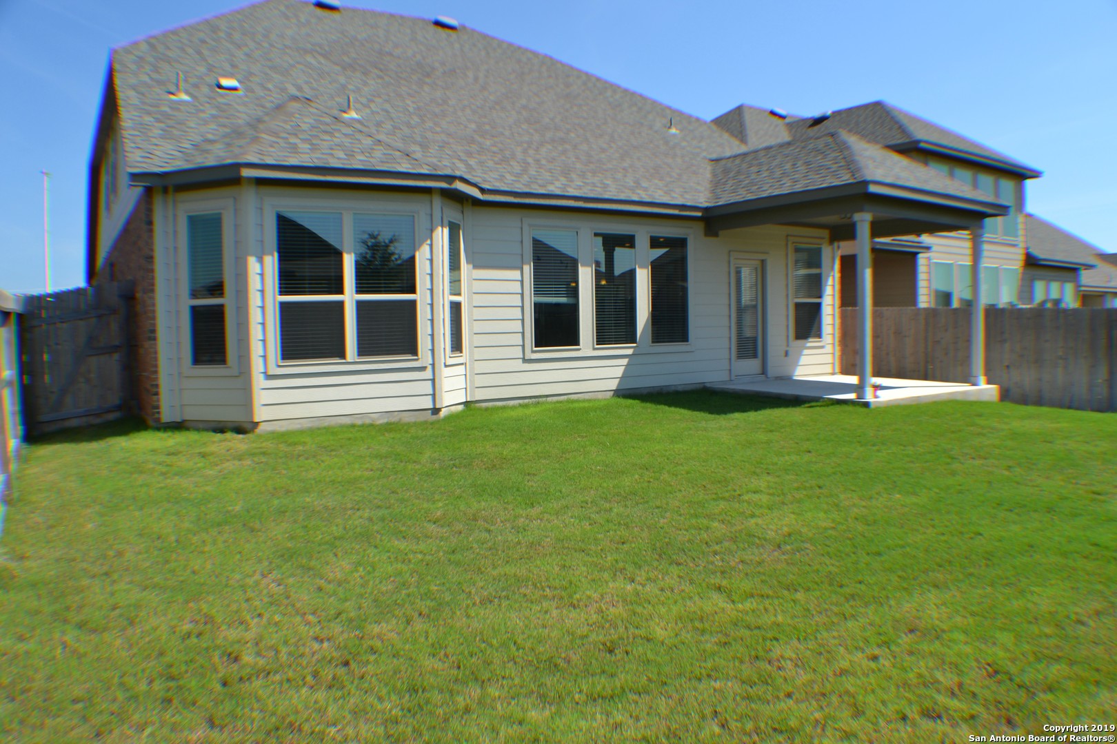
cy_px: 372
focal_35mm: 33
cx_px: 558
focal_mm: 22
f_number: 8
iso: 100
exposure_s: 1/250
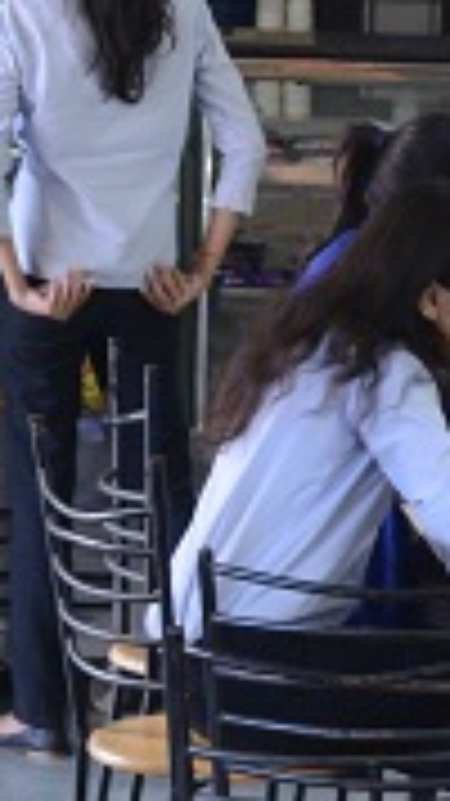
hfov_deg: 5.6
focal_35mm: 212
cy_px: 81
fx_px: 4501
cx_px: 752
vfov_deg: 10.1
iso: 2000
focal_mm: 40
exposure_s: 1/45
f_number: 4.8
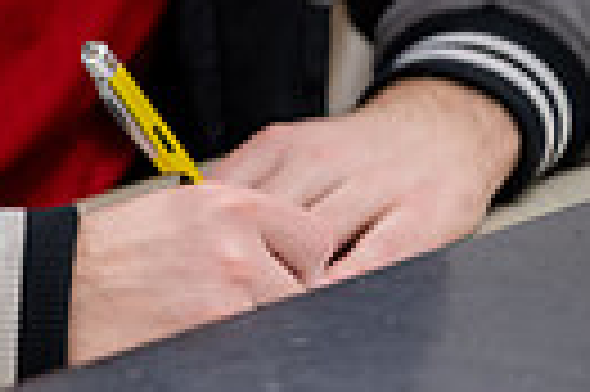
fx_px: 5827
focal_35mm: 356
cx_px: -826
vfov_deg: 3.8
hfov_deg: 5.6
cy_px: -90
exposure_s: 1/200
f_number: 2.8
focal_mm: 70
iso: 1000
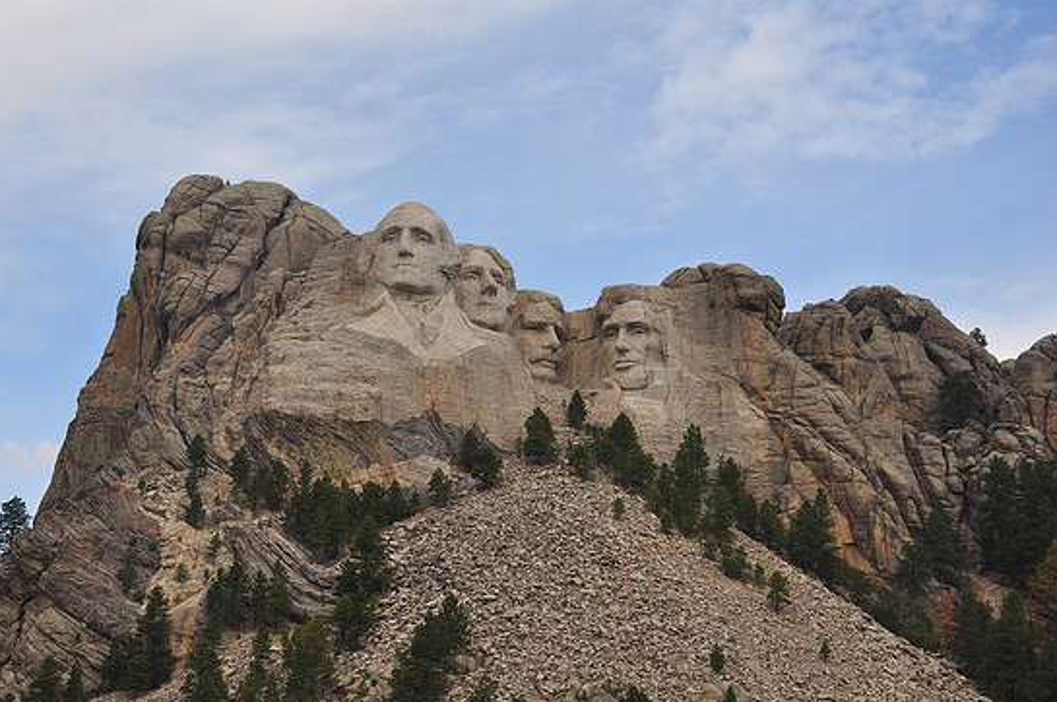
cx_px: 524
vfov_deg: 20.3
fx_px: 1965
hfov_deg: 30.1
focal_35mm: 67
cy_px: 344
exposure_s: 1/250
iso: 200
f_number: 8
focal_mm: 42
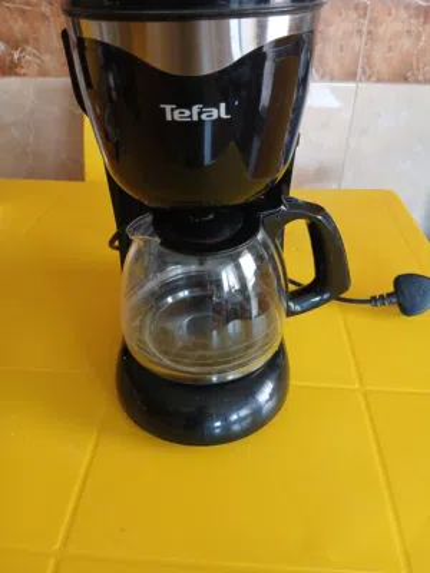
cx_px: 215
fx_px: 431
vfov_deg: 67.3
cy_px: 286
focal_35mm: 26
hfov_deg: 53.1
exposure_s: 1/50
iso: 320
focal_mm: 3.98
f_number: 1.8
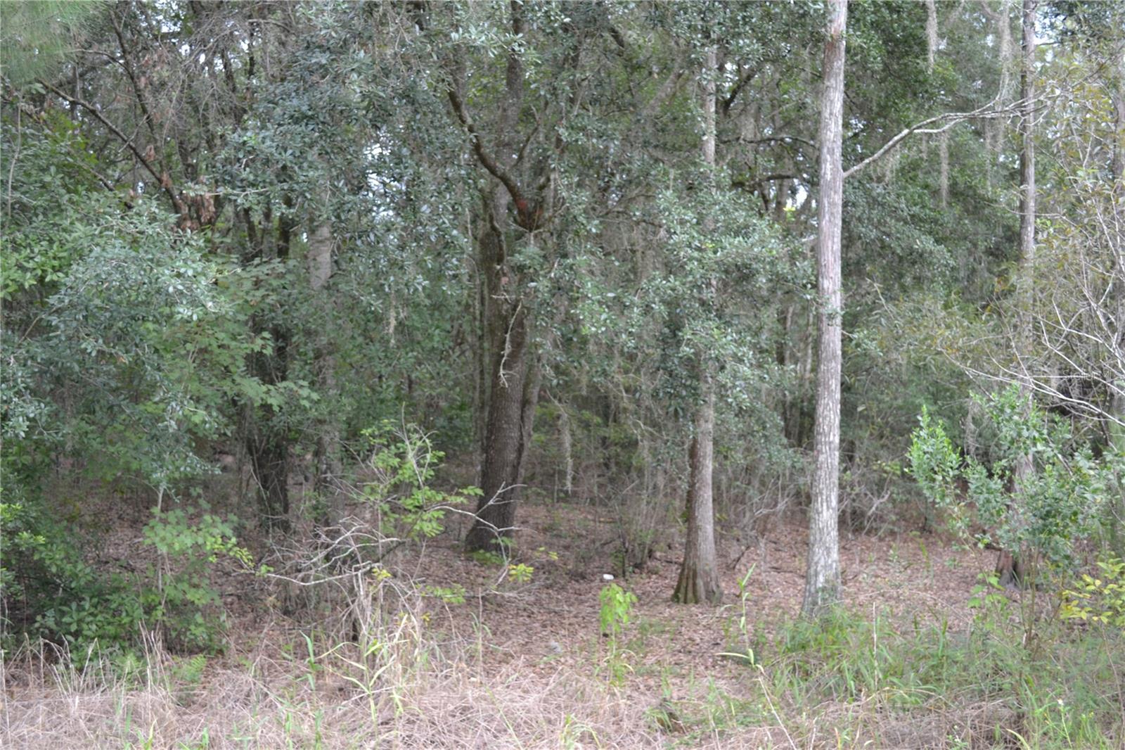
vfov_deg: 34.2
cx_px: 562
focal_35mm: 39
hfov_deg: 49.6
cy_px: 375
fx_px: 1218
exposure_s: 1/100
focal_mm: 26
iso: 400
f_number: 5
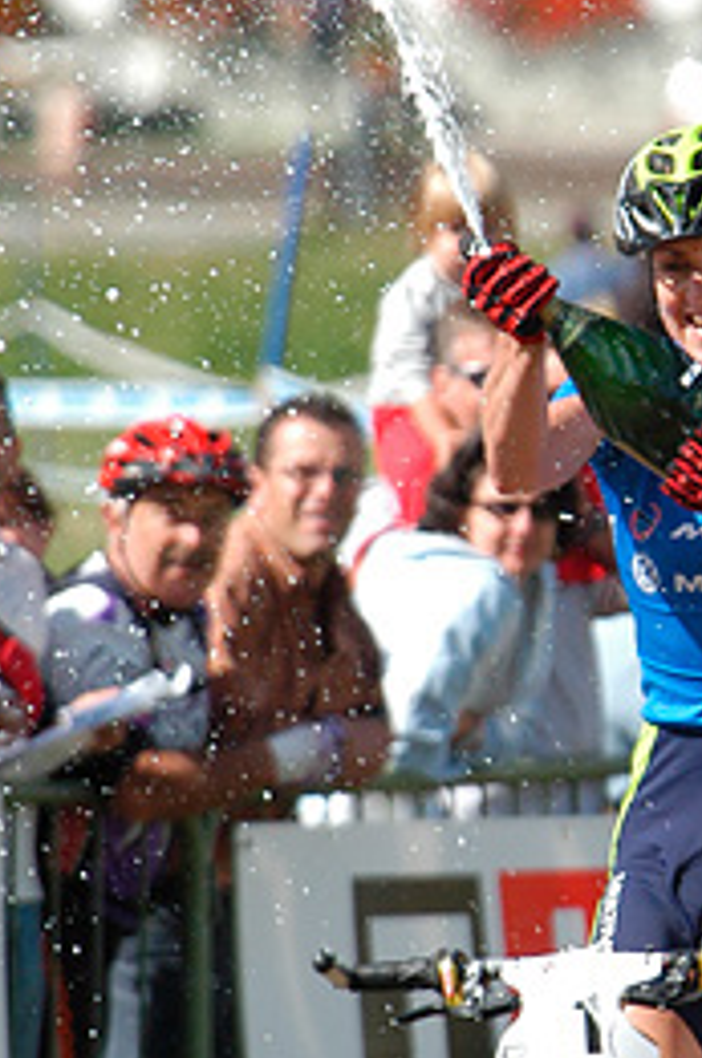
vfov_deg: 1.7
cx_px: 716
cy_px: 661
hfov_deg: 1.1
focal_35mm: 1242
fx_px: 36471
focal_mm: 360
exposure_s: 1/750
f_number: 6.3
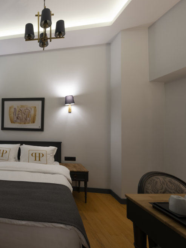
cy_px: 127
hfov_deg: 62.7
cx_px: 27
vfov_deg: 87.7
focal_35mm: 18
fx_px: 129
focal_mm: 8
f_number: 8
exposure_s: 1/1.67
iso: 160
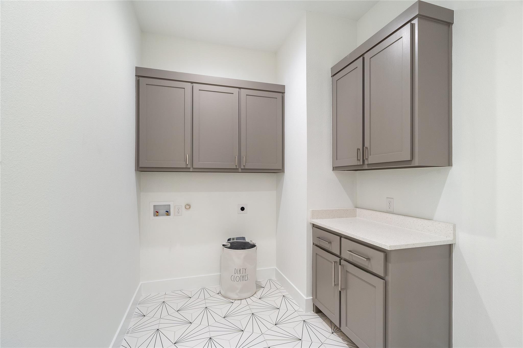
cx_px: 262
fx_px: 232
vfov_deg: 73.7
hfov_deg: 96.7
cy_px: 174
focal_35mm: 16
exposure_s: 1/2
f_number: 10
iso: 400
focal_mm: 16
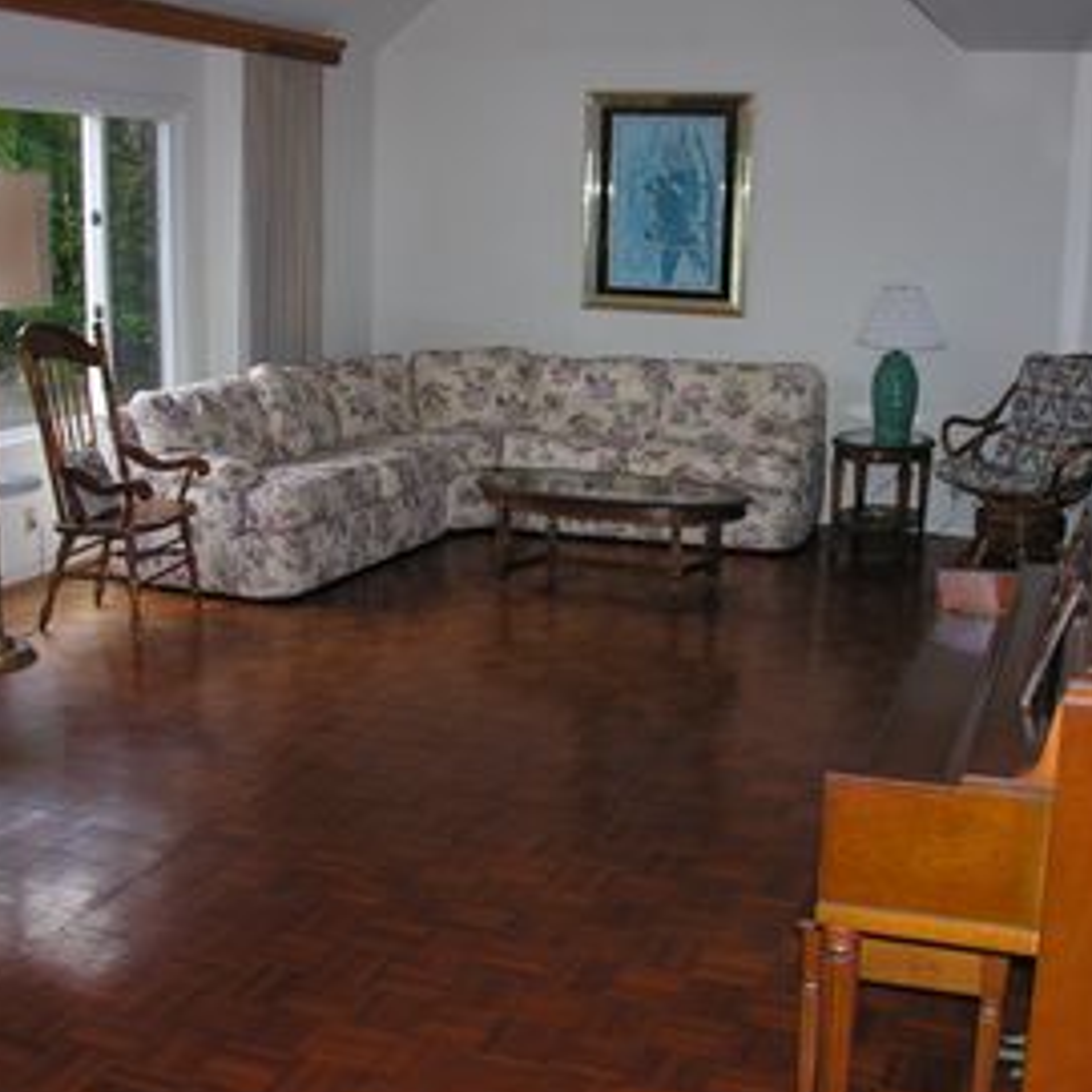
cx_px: 580
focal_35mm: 42
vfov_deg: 40.0
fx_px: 1499
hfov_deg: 40.0
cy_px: 552
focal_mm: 8.9
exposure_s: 1/60.1
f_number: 2.8
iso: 84
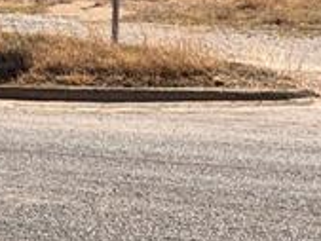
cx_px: -209
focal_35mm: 290
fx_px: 2691
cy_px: -114
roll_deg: -1.5
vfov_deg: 5.1
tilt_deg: +0.0
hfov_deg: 6.7
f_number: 1.78
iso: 64
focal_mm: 6.76
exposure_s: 1/5208
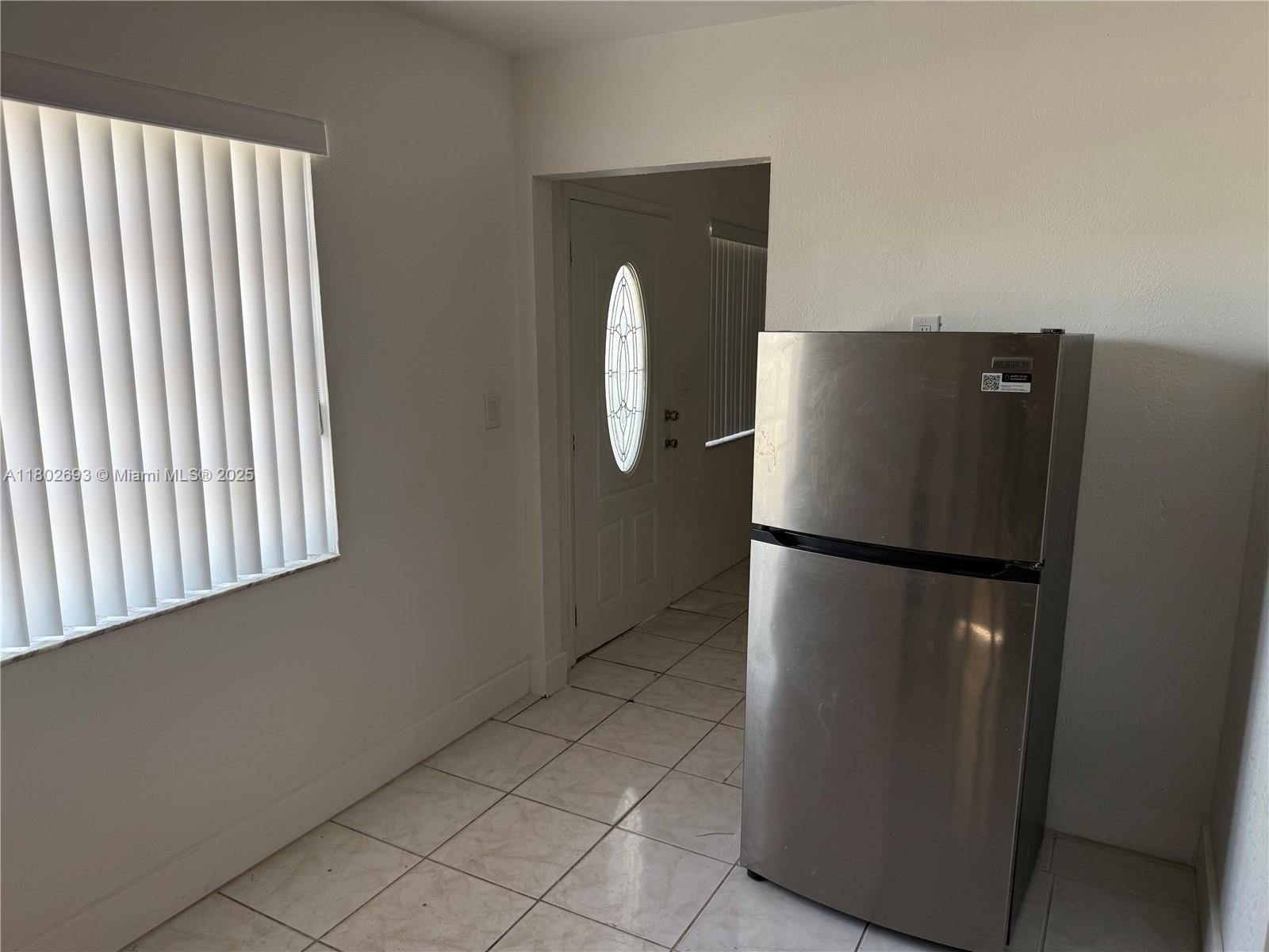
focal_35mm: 24
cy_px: 476
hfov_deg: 71.6
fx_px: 880
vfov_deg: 56.8
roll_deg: -0.1
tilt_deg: -9.8
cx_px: 634
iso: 64
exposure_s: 1/121
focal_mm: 6.76
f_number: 1.78
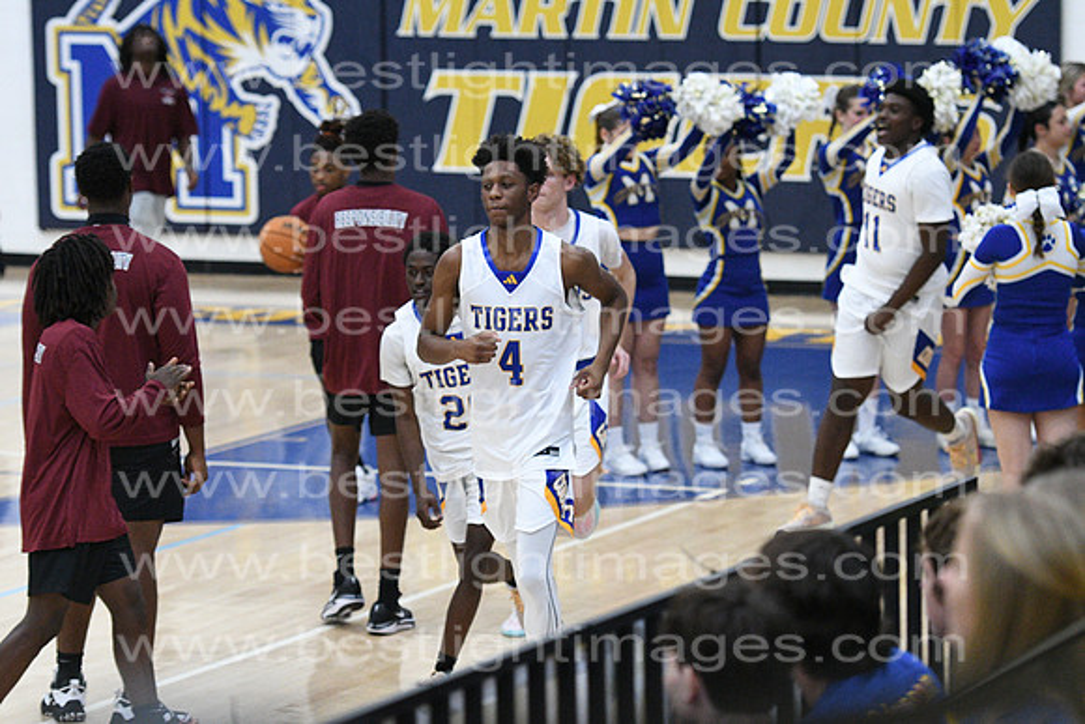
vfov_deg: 8.2
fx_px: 5064
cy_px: 362
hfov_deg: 12.2
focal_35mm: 168
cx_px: 542
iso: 7200
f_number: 4
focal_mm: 112
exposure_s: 1/640
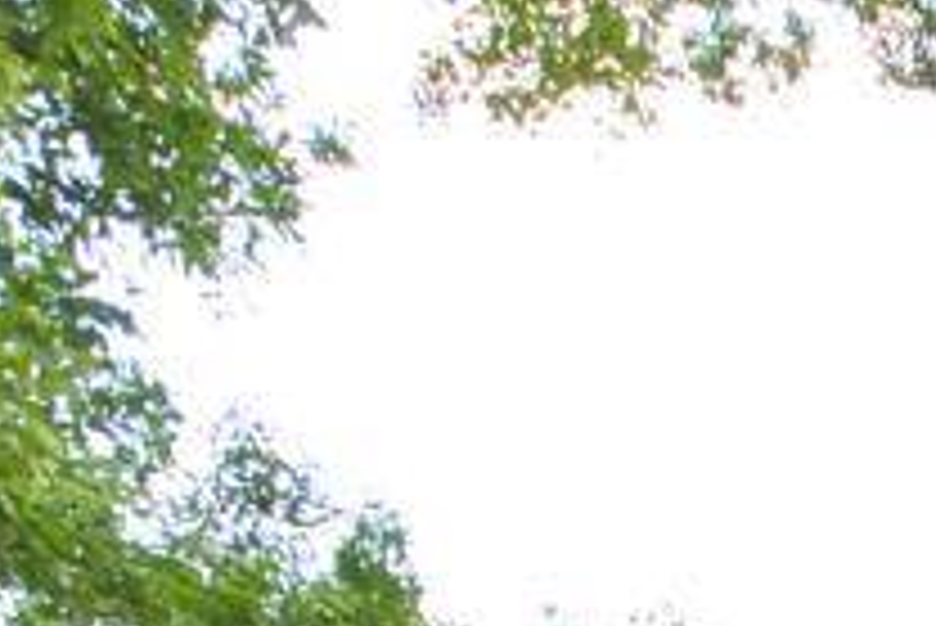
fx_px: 2810
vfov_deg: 9.9
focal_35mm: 108
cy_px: 1824
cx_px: 1953
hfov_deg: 14.9
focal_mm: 10
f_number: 5.6
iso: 100
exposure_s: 1/125
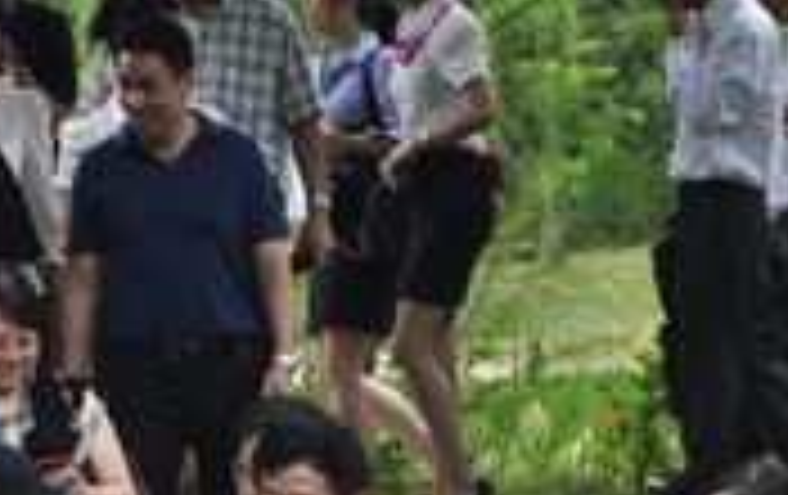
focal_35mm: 566
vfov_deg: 2.3
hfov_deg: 3.7
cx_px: 333
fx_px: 12175
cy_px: 742
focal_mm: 130
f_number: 5.6
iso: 400
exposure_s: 1/160
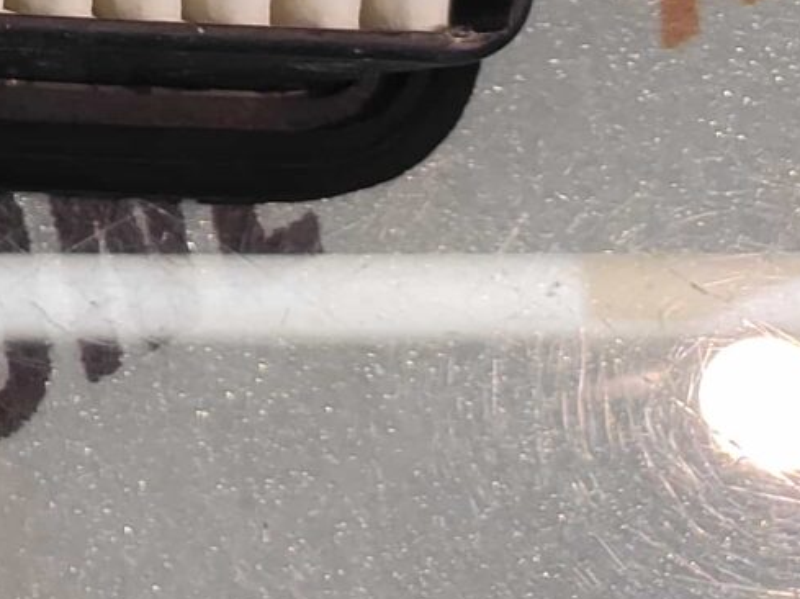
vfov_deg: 13.6
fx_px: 2055
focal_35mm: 89
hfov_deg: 15.5
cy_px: -678
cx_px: -962
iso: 111
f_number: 1.79
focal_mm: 4.74
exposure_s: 1/50
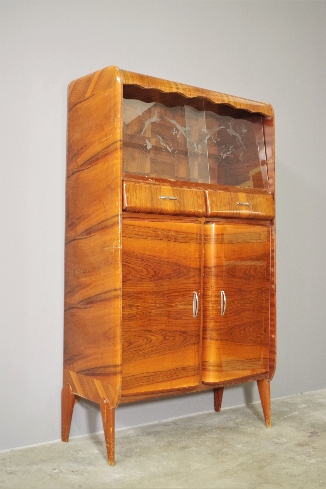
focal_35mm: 42
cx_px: 163
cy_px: 244
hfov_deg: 31.9
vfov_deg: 46.4
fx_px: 570
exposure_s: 1/13
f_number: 4
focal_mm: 28.13
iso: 800
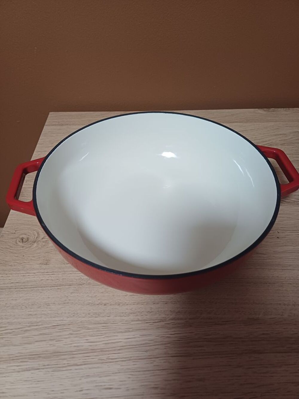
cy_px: 200
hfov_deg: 54.9
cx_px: 150
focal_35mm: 25
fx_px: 288
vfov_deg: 69.4
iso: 320
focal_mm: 4.65
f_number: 1.8
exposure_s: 1/33.3
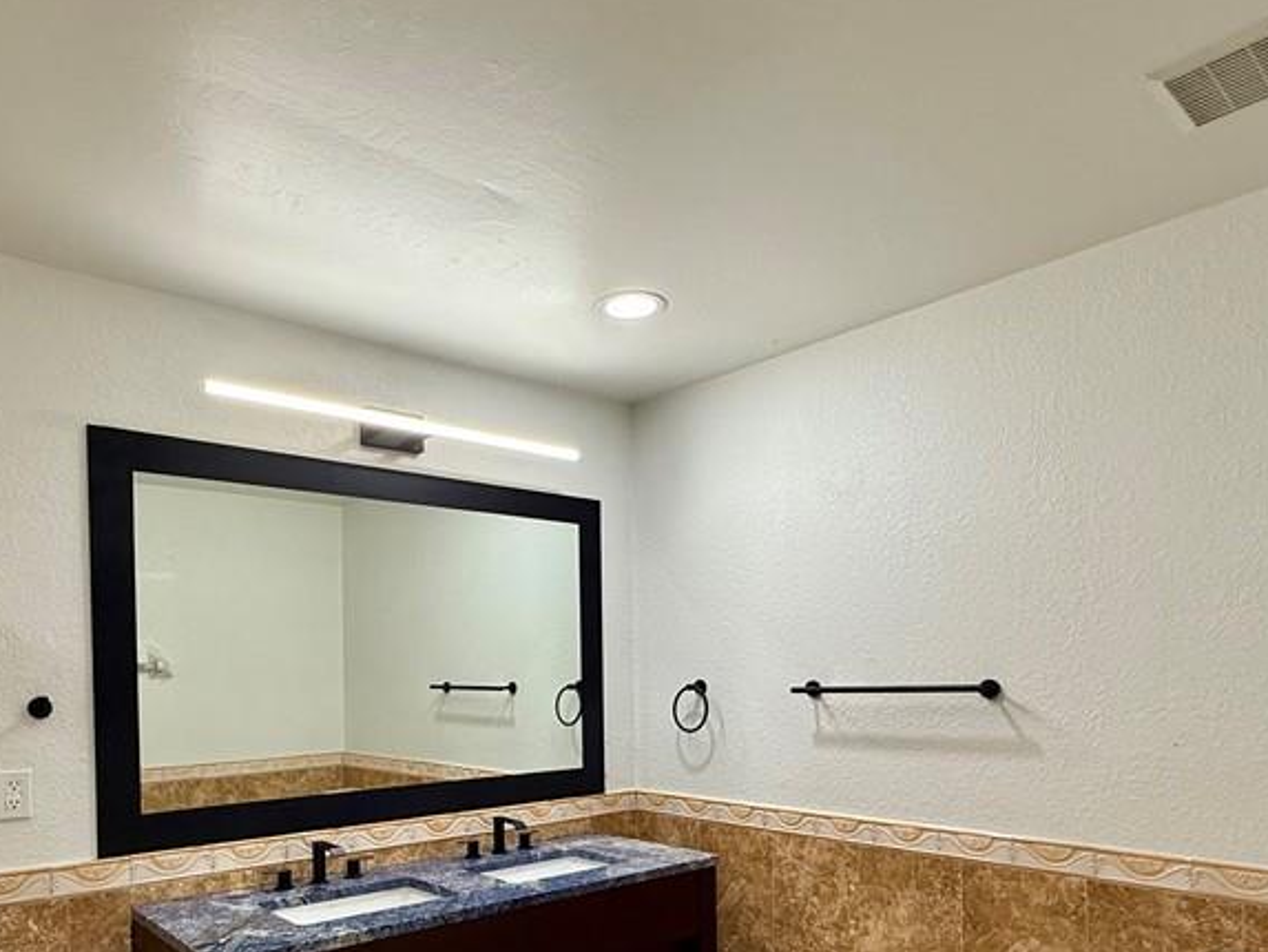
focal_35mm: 25
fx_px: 916
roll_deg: +0.6
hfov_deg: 69.3
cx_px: 586
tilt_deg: -0.4
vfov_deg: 52.9
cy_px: 693
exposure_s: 1/99
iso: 125
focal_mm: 2.22
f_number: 2.2
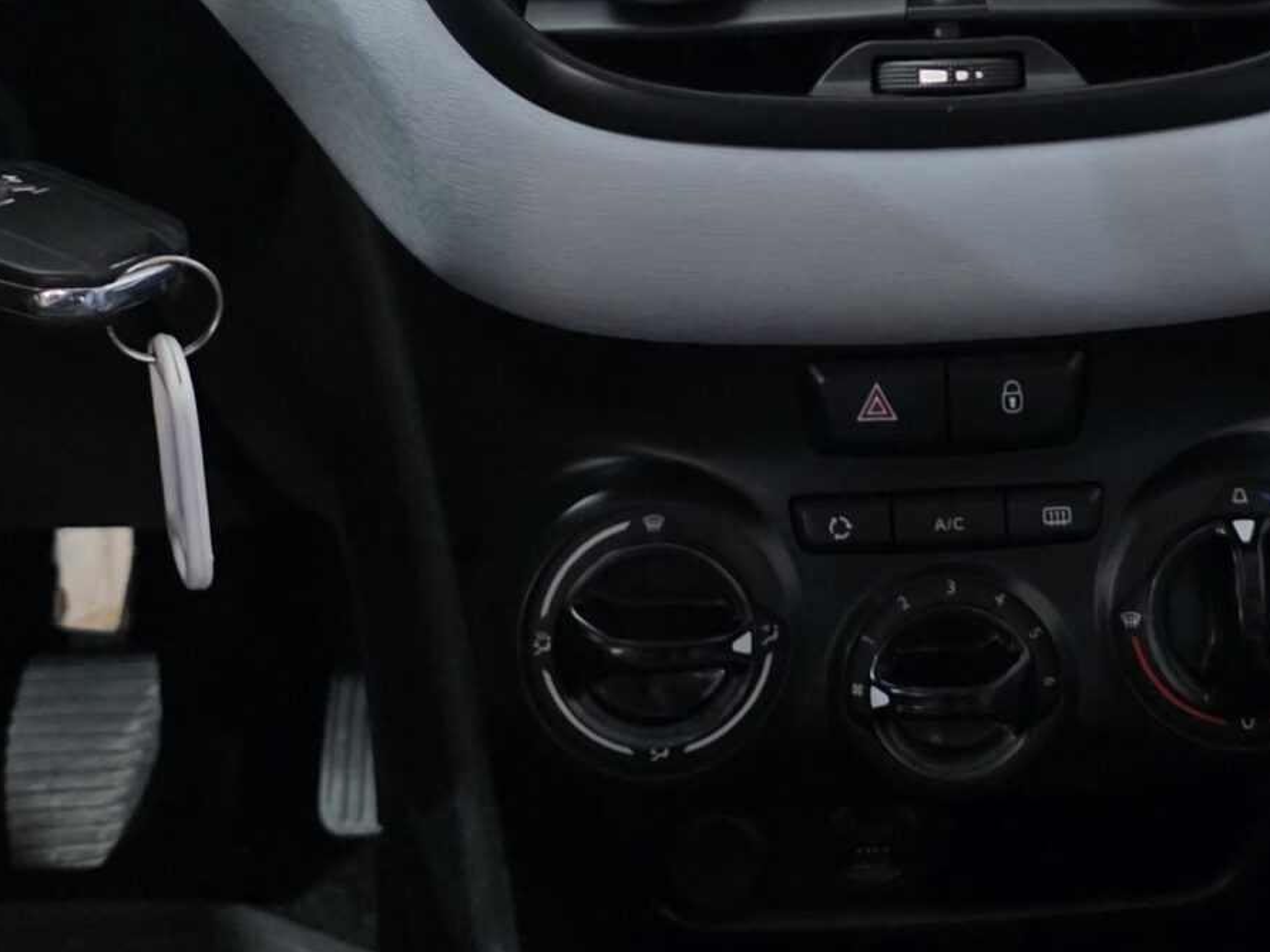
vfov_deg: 20.9
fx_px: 2421
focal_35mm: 66
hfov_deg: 28.9
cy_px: -161
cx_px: 972
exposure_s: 1/50
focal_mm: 6.3
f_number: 1.7
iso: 1600
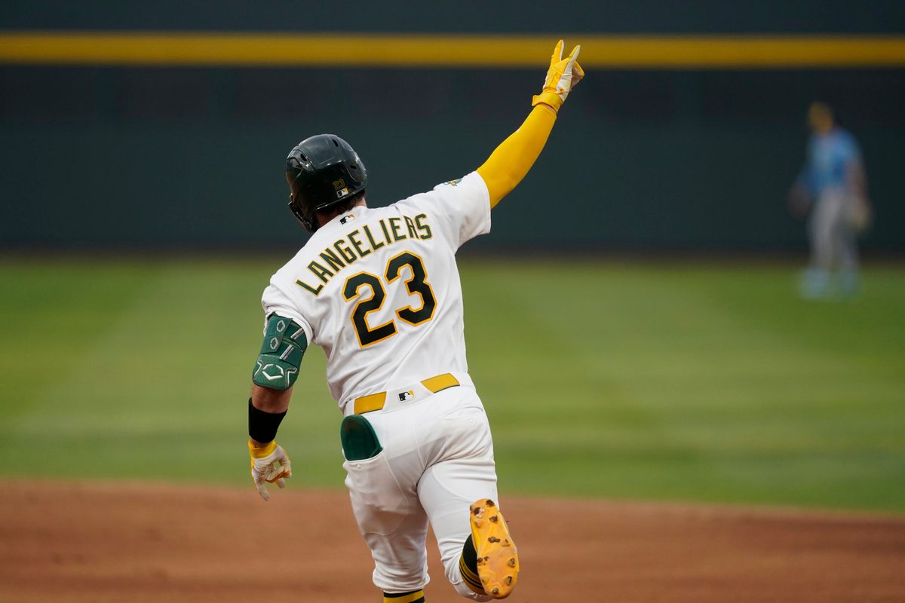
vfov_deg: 3.4
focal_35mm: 400
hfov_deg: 5.2
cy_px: 302
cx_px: 452
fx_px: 10055
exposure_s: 1/2500
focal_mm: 400
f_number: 2.8
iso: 2000
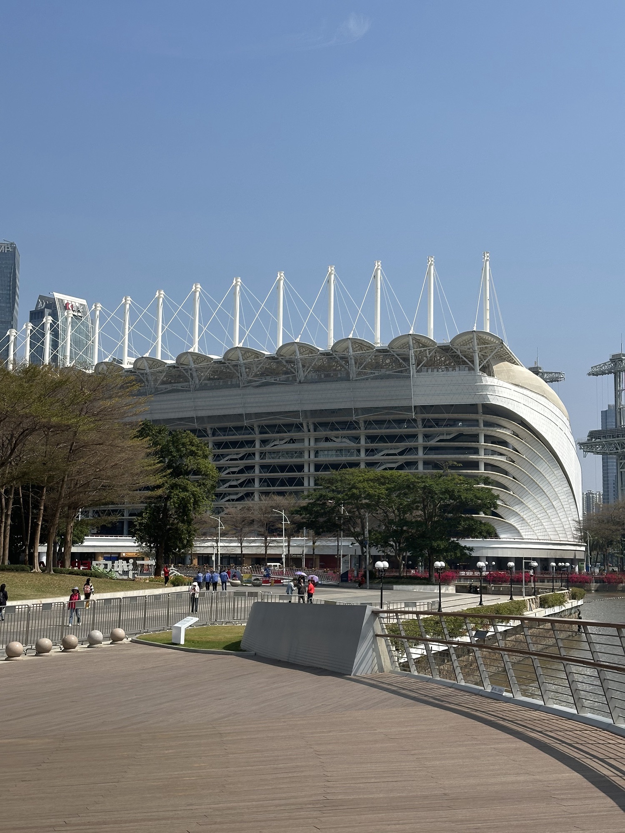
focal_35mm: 48
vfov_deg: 39.7
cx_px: 312
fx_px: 1156
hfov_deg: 30.3
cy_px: 416
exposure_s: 1/5556
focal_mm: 6.86
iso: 64
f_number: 1.78
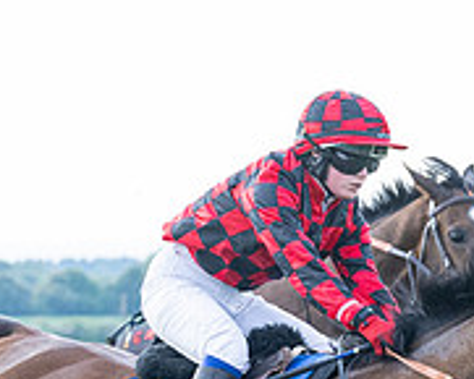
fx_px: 4660
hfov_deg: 5.8
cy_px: 425
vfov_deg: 4.7
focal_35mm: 332
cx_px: 277
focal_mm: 74
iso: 1000
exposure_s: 1/2000
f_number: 4
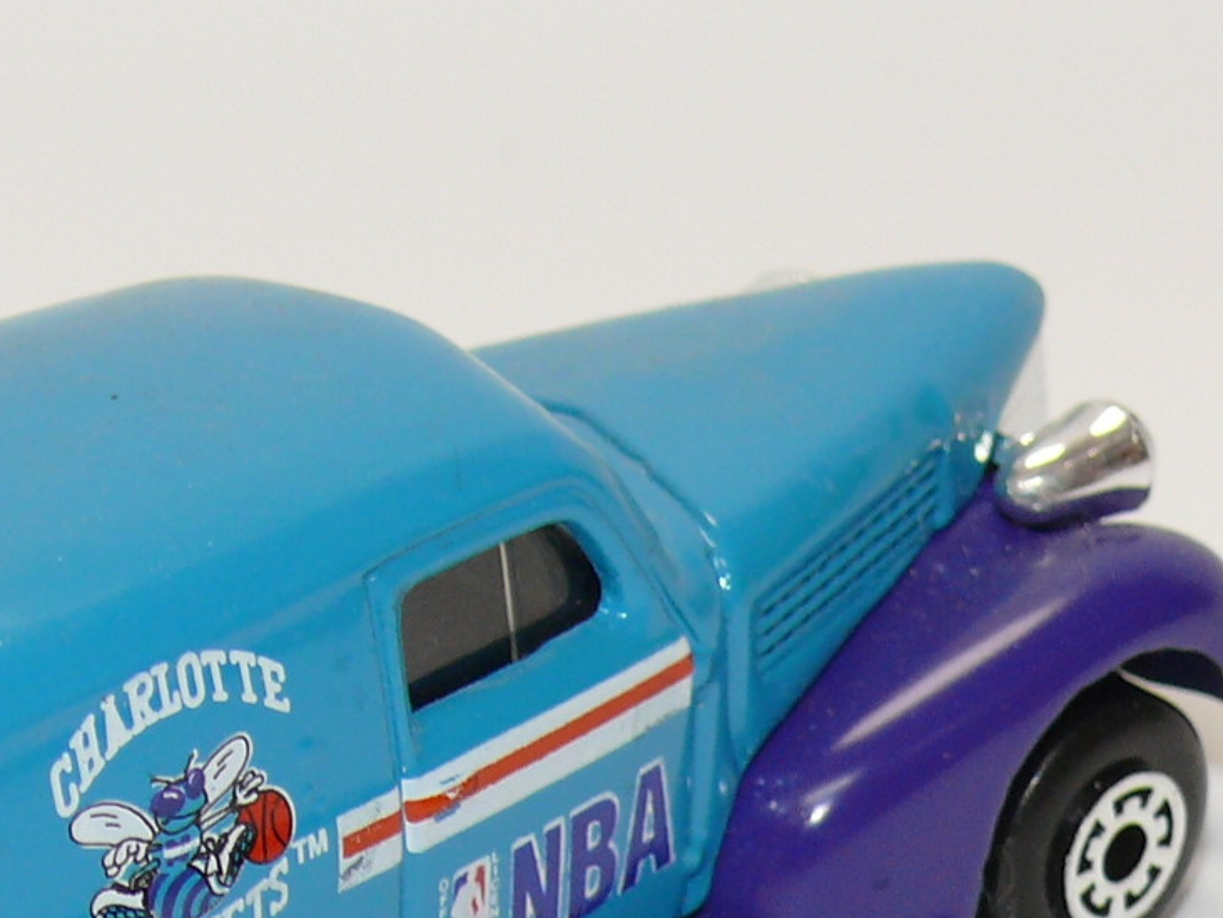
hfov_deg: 8.9
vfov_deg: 6.7
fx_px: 7879
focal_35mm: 223
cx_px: 189
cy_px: 778
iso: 100
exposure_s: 1/30
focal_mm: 13.4
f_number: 4
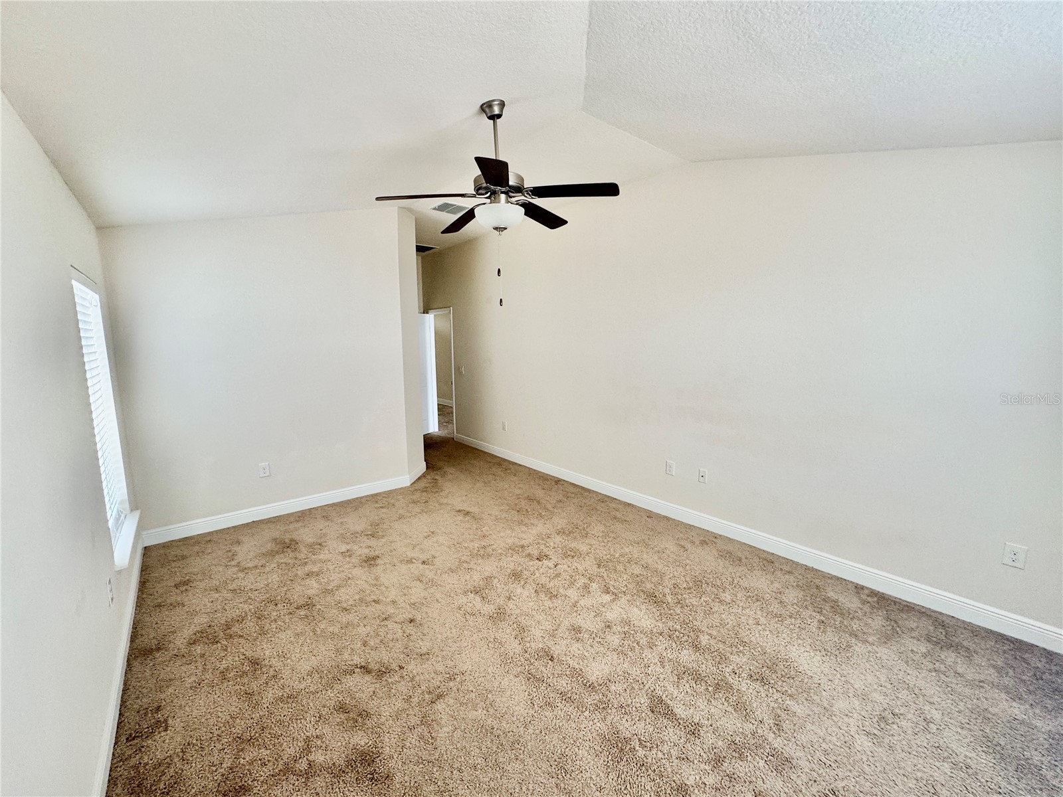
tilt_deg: -7.5
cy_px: 398
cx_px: 532
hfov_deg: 102.1
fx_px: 430
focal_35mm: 14
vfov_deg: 85.7
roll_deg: +0.7
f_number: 2.2
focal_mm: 2.22
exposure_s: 1/99
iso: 160
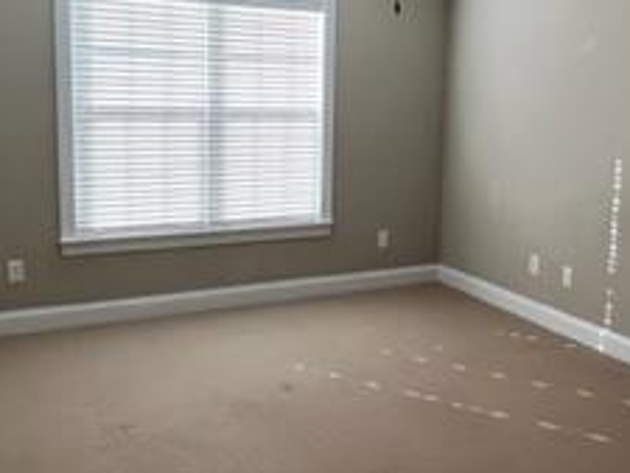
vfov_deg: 38.5
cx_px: 398
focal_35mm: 37
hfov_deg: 49.6
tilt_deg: -7.2
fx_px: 674
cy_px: 179
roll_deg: -1.4
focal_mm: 1.57
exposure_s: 1/120
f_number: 1.8
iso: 64
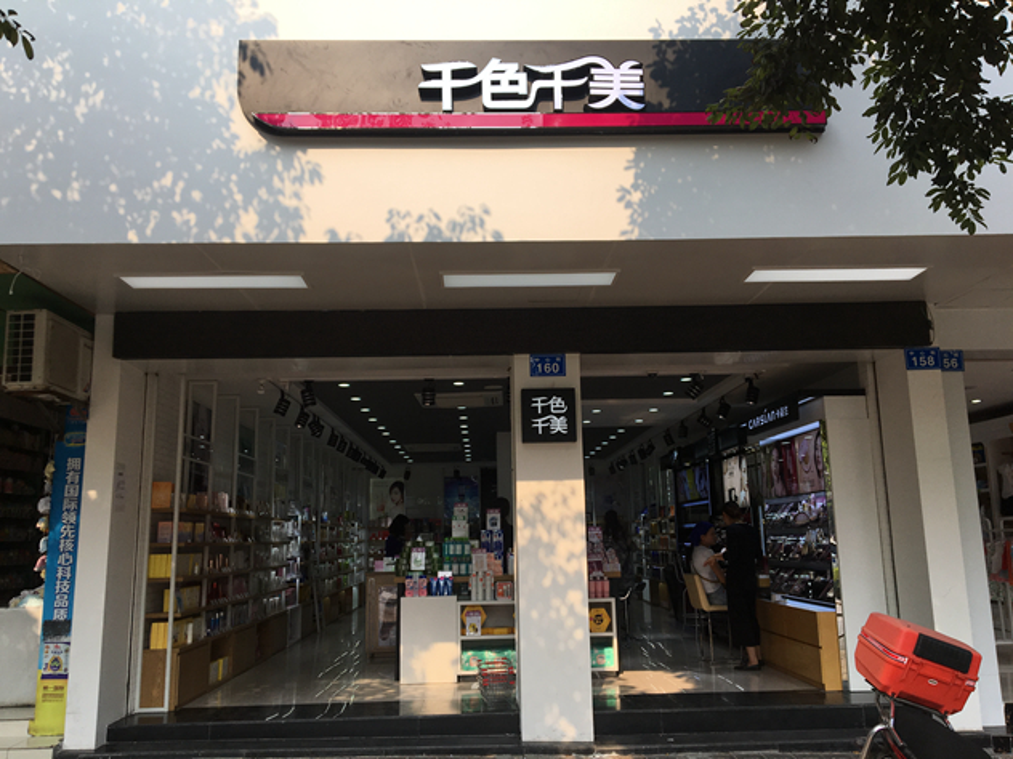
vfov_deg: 48.2
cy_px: 380
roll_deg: +1.9
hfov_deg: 61.7
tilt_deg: +11.2
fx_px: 849
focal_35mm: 29
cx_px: 506
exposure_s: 1/836
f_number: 2.2
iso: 25
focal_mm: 4.15
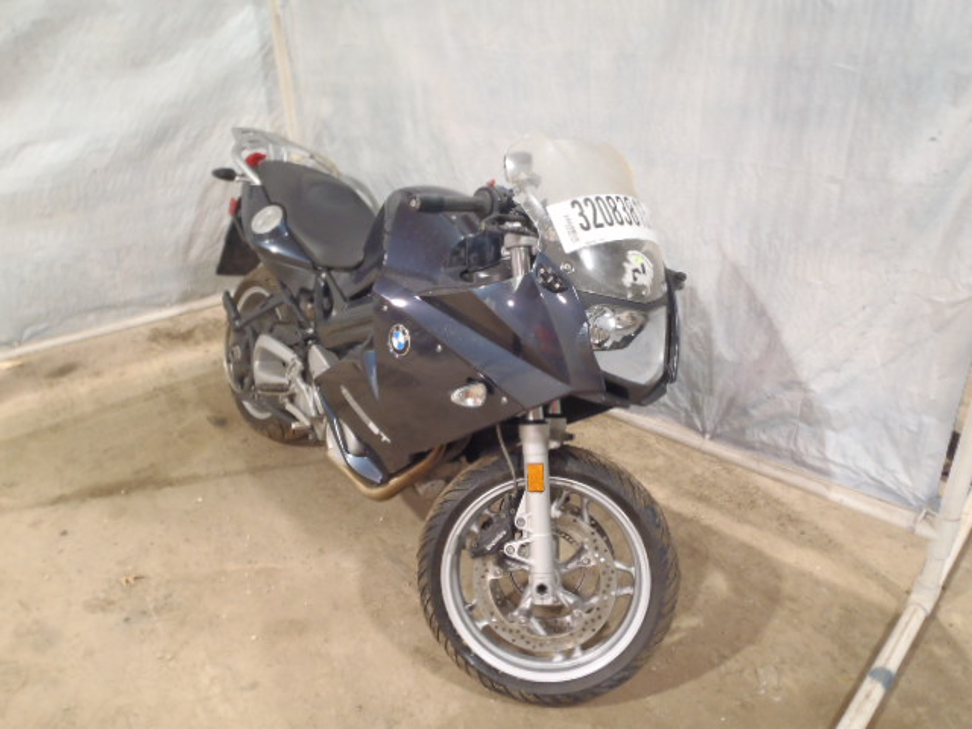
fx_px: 786
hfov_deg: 63.4
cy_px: 364
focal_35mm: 28
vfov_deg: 49.7
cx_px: 486
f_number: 3.5
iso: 200
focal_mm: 5
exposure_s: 1/6
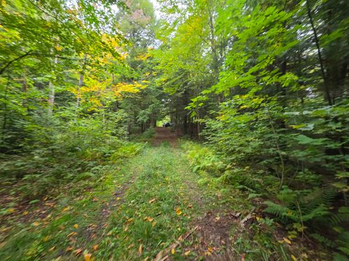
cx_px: 174
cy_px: 130
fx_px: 131
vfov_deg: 89.9
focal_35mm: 13
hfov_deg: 106.2
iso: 200
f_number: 1.9
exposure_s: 1/60
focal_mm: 2.2
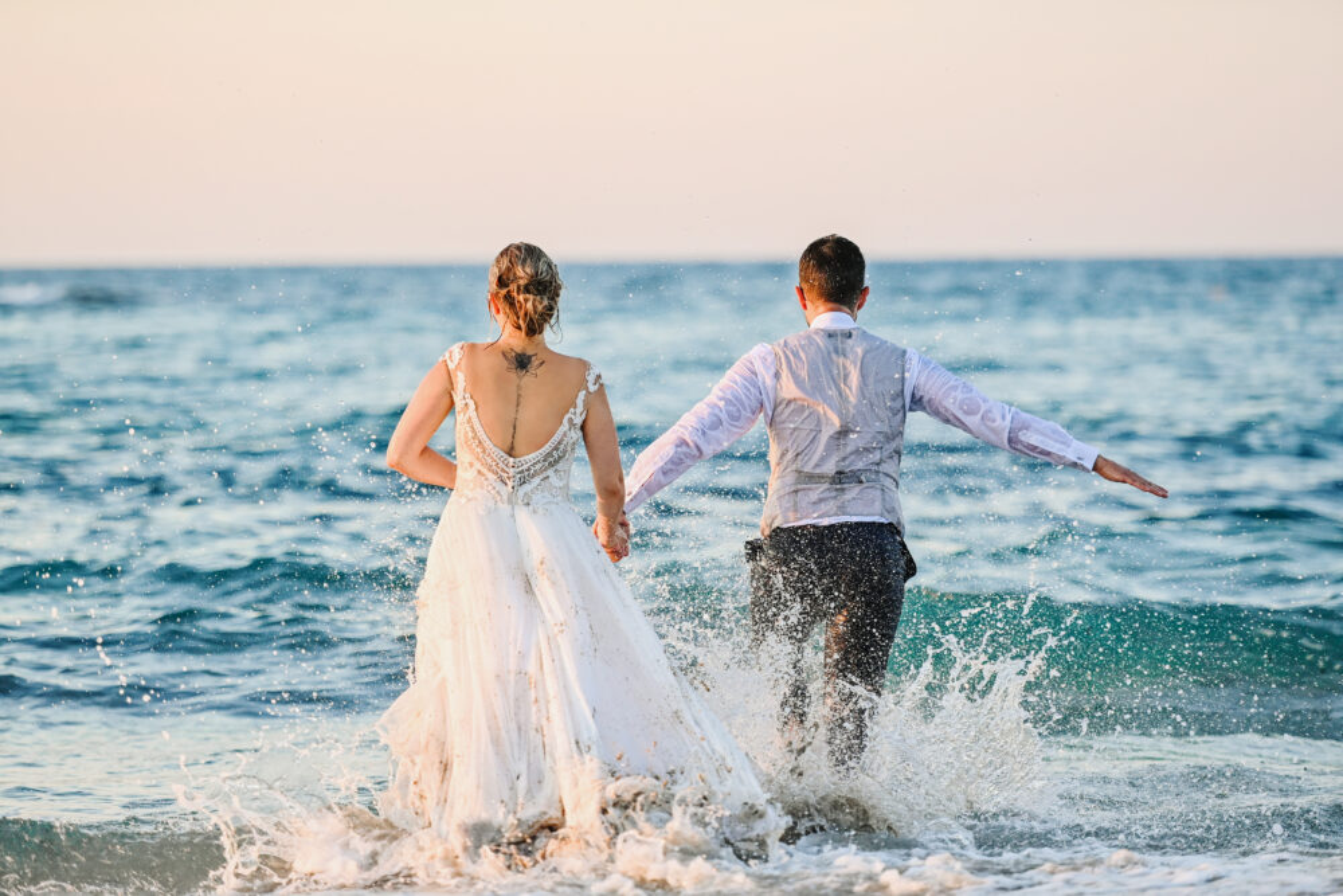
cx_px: 672
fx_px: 5596
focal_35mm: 150
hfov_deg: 13.7
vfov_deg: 9.2
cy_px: 448
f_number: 2.8
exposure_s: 1/3200
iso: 1600
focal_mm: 150
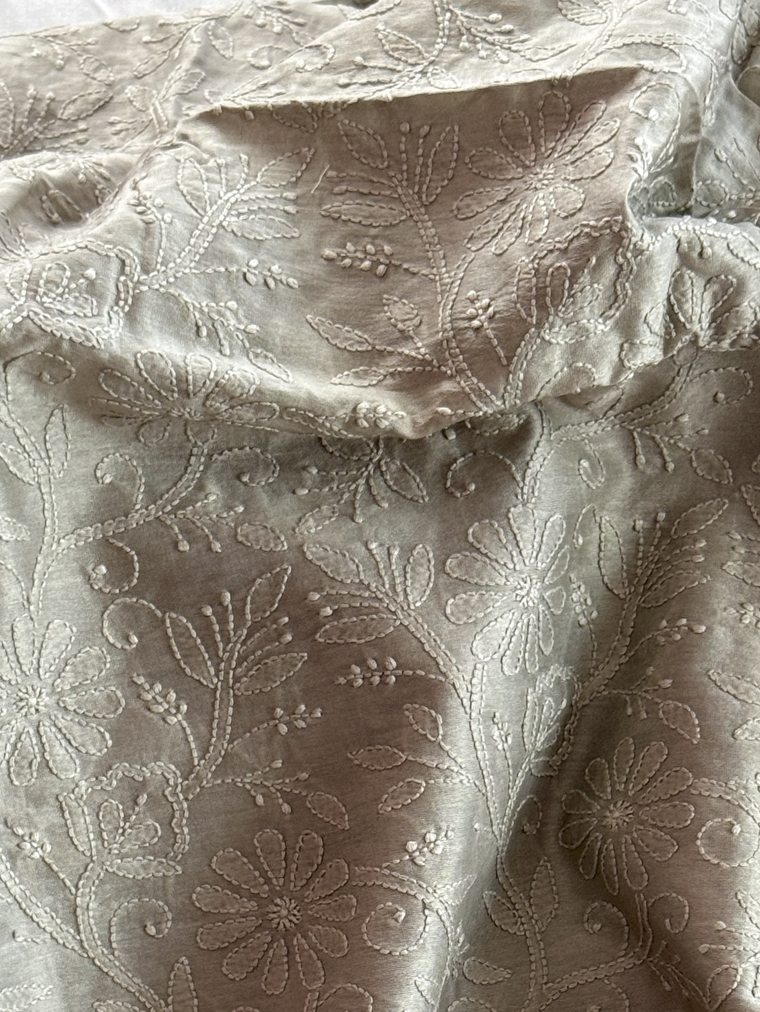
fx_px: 2868
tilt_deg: -71.1
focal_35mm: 98
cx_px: 435
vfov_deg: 19.4
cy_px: 1031
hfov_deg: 15.1
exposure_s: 1/60
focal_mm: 6.76
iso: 160
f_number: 1.78
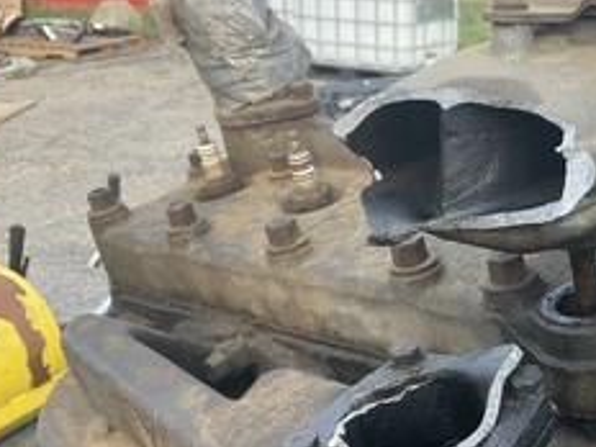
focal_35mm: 50
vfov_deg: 29.1
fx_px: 861
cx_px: 478
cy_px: 259
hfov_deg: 36.8
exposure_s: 1/122
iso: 25
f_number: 1.8
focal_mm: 3
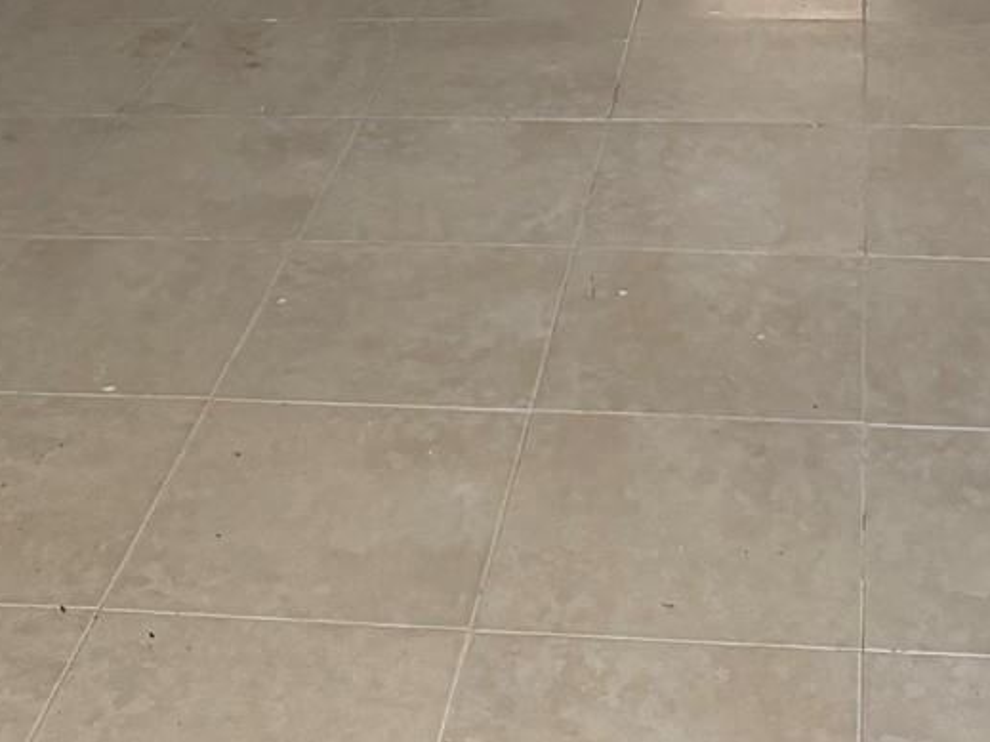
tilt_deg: -12.0
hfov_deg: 26.3
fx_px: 2116
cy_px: -355
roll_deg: +2.9
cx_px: 567
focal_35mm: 74
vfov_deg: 17.9
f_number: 1.78
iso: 200
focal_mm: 6.76
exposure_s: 1/70
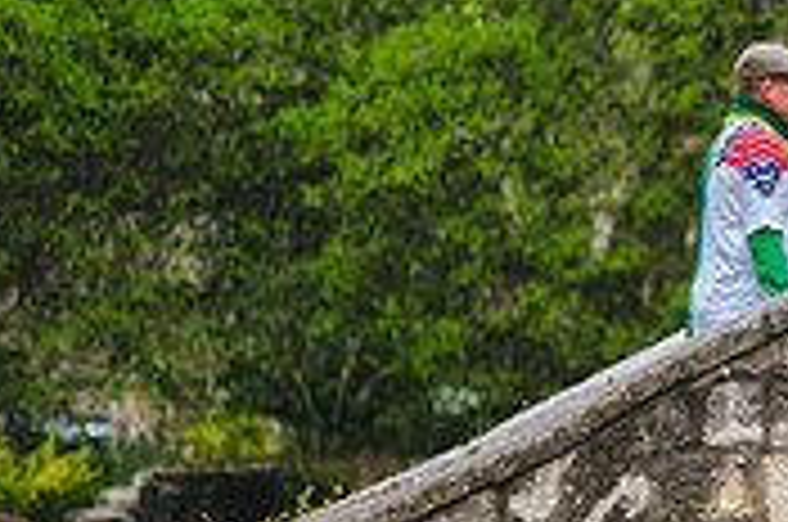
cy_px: 243
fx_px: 6161
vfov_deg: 4.9
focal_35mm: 282
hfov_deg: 7.2
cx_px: 1274
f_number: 1.6
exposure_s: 1/2500
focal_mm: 85
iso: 400
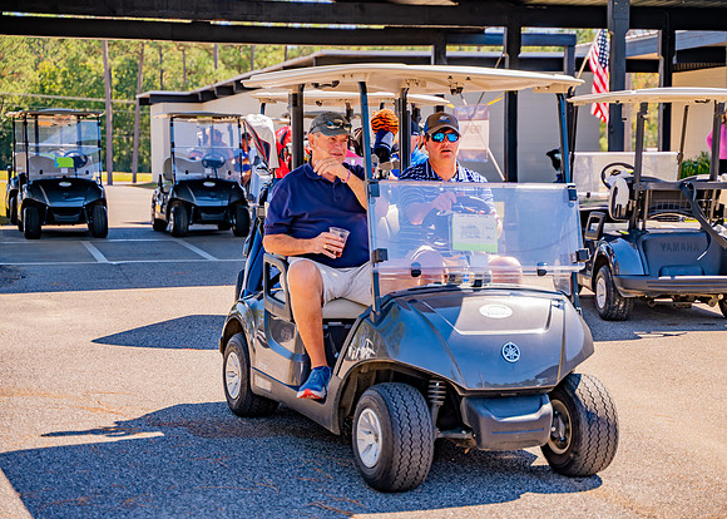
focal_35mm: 68
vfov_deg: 20.8
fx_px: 1412
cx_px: 402
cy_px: 260
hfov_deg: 28.9
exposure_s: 1/800
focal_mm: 62
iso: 100
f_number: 2.8
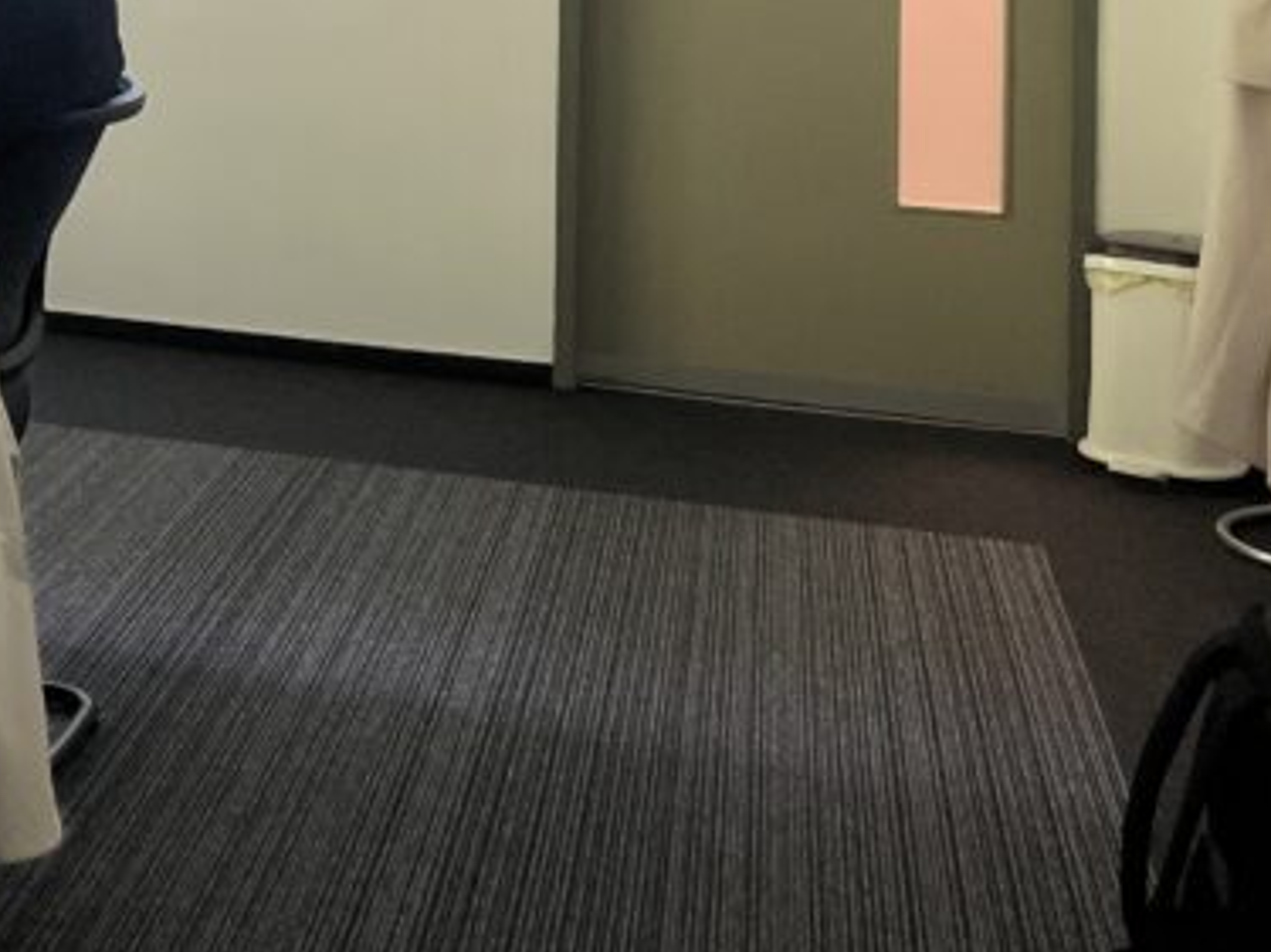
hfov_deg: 24.7
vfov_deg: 19.2
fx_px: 2606
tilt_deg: +0.2
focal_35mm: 71
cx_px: -264
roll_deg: -1.8
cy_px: -281
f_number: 1.6
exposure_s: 1/60
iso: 64
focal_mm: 5.1
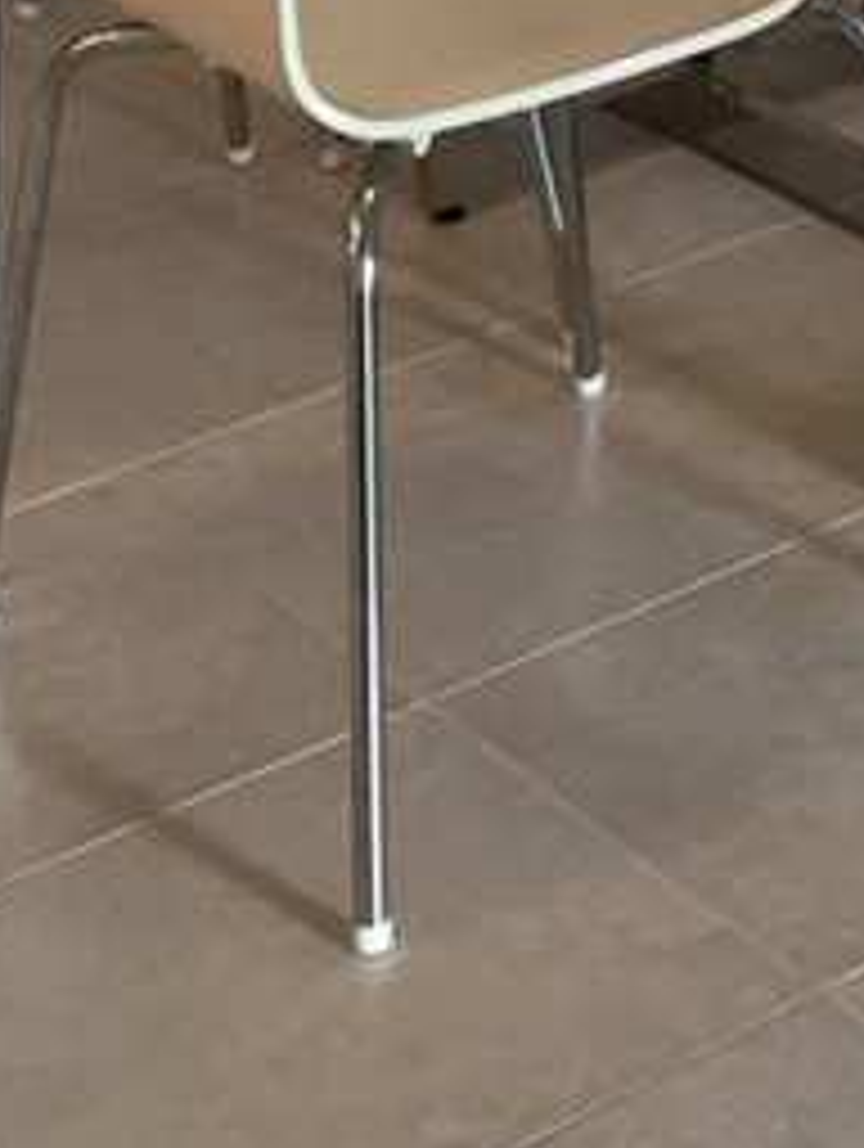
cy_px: -1044
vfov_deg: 14.0
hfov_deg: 11.9
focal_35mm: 121
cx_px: 1130
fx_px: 4017
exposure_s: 1/30
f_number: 2.2
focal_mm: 4.15
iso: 100
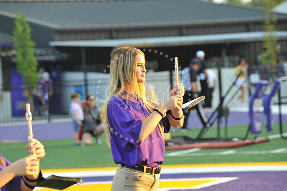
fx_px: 1593
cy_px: 96
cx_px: 144
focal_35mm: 200
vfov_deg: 6.9
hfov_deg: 10.3
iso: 250
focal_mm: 200
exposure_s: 1/80
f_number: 7.1
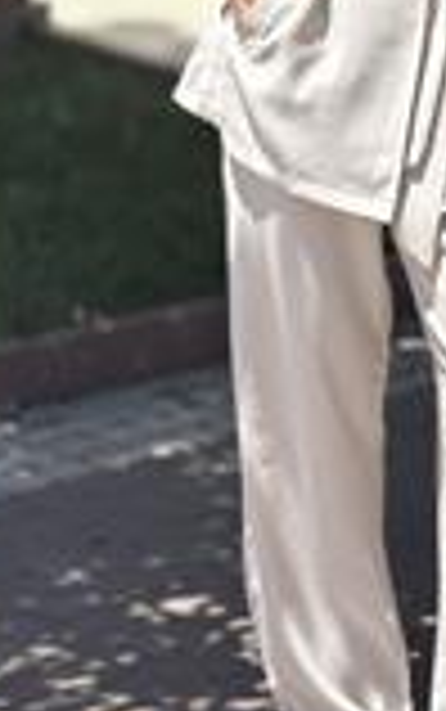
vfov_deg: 15.6
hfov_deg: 9.8
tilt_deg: -14.1
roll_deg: -2.1
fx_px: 2582
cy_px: 110
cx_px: 419
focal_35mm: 133
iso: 100
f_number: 1.78
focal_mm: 6.86
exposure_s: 1/7092
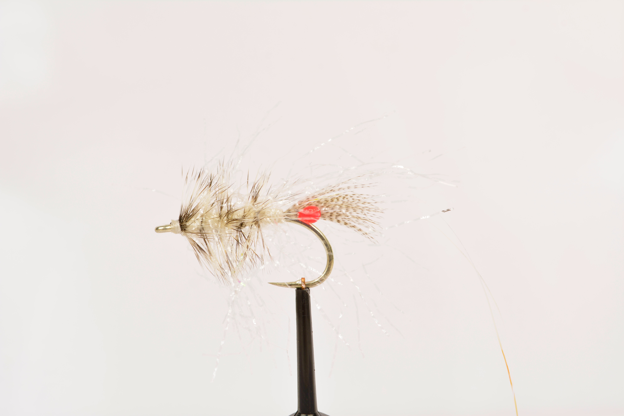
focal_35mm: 60
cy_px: 208
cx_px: 312
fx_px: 1040
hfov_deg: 33.4
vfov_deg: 22.6
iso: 100
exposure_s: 1/25
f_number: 11
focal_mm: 40
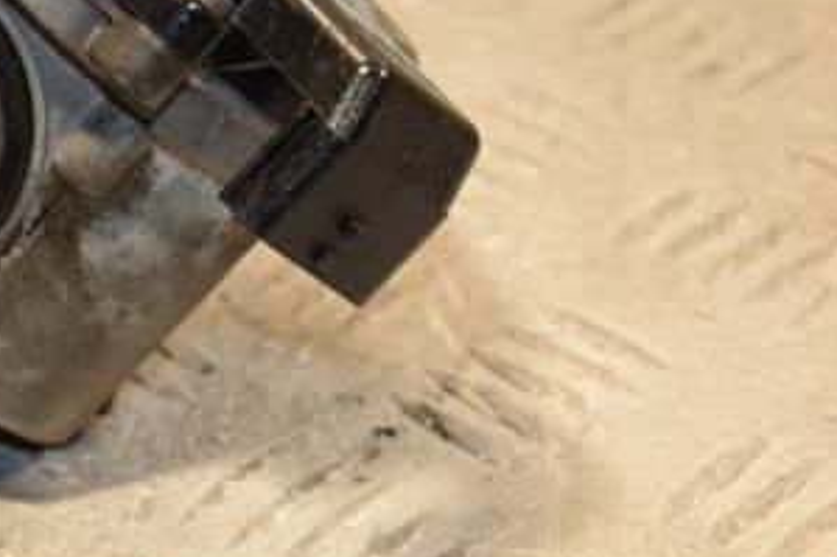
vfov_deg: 8.2
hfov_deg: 12.2
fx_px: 3880
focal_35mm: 167
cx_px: 0
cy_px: 160
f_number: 5
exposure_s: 1/200
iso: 800
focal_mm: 52
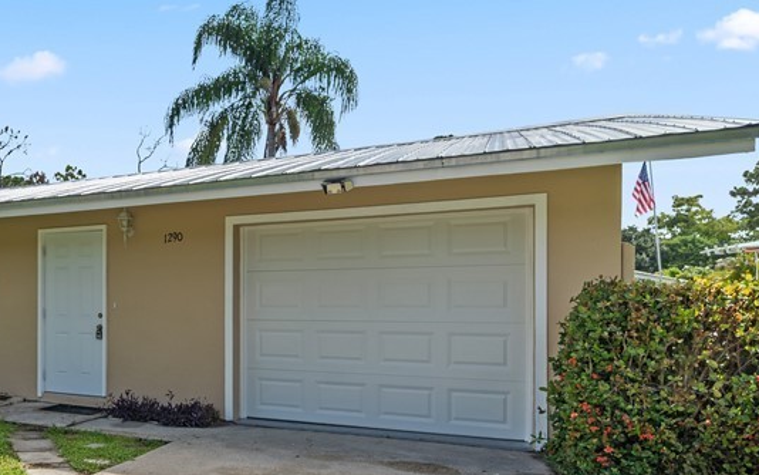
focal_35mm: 29
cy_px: 310
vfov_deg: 42.7
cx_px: 145
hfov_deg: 59.2
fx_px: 600
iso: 250
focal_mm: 14
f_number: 6.3
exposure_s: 1/1000
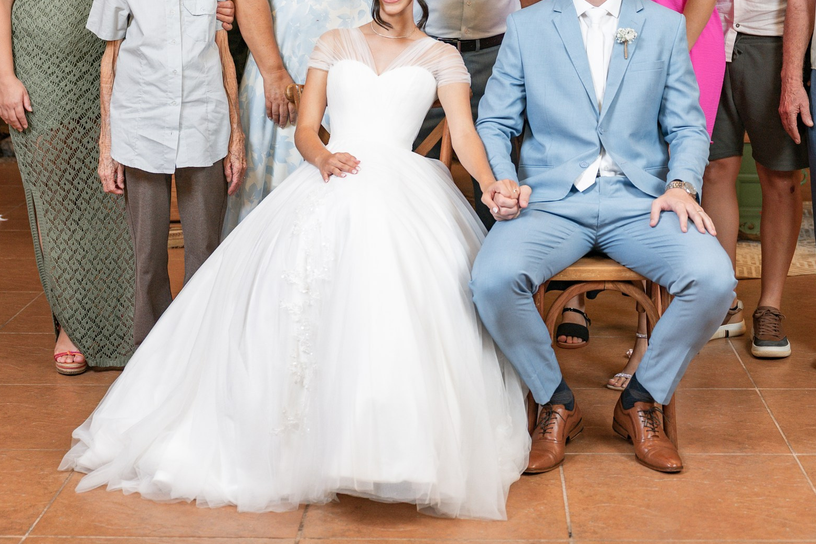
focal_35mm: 72
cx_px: 486
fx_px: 1632
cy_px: 150
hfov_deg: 28.0
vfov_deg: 18.8
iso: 500
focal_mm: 43
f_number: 3.2
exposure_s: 1/200
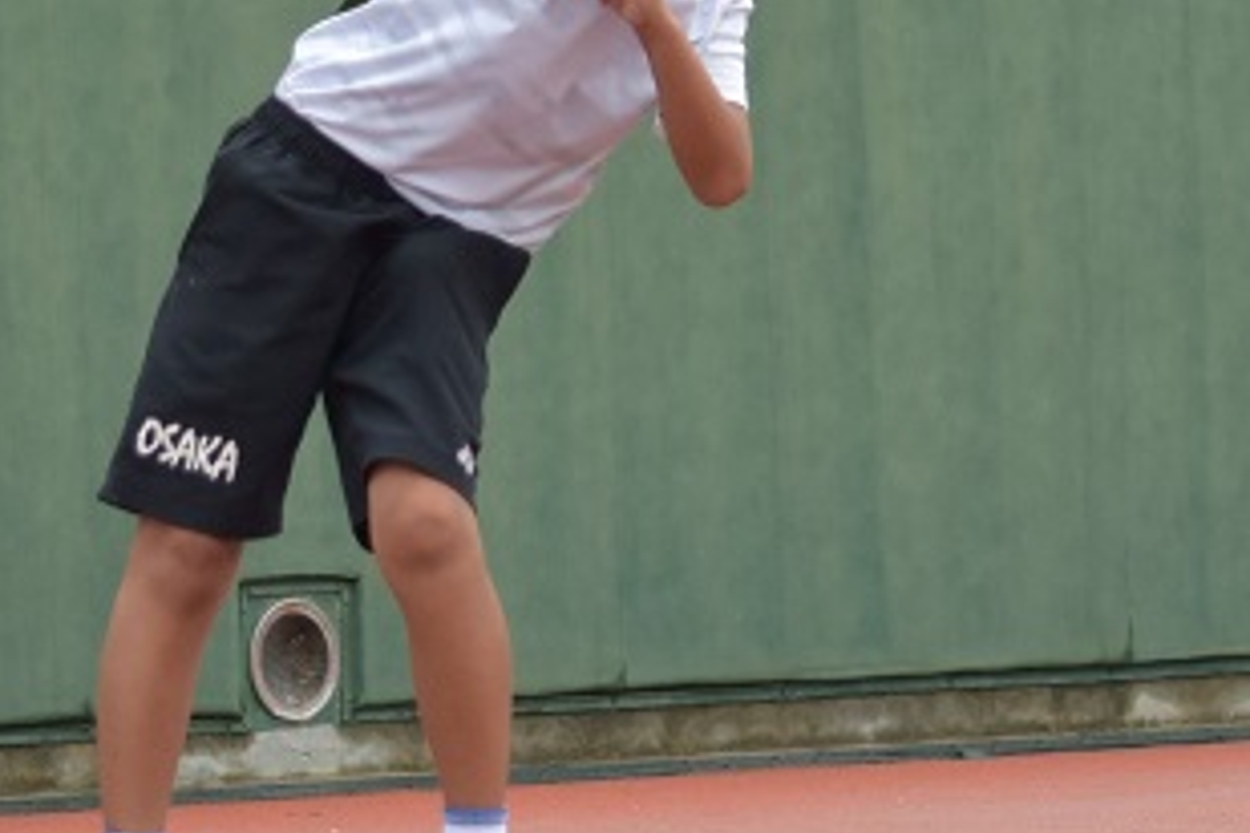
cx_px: 558
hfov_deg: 5.0
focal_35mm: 413
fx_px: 14326
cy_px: -174
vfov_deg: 3.3
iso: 640
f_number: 4.5
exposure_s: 1/1600
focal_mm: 85
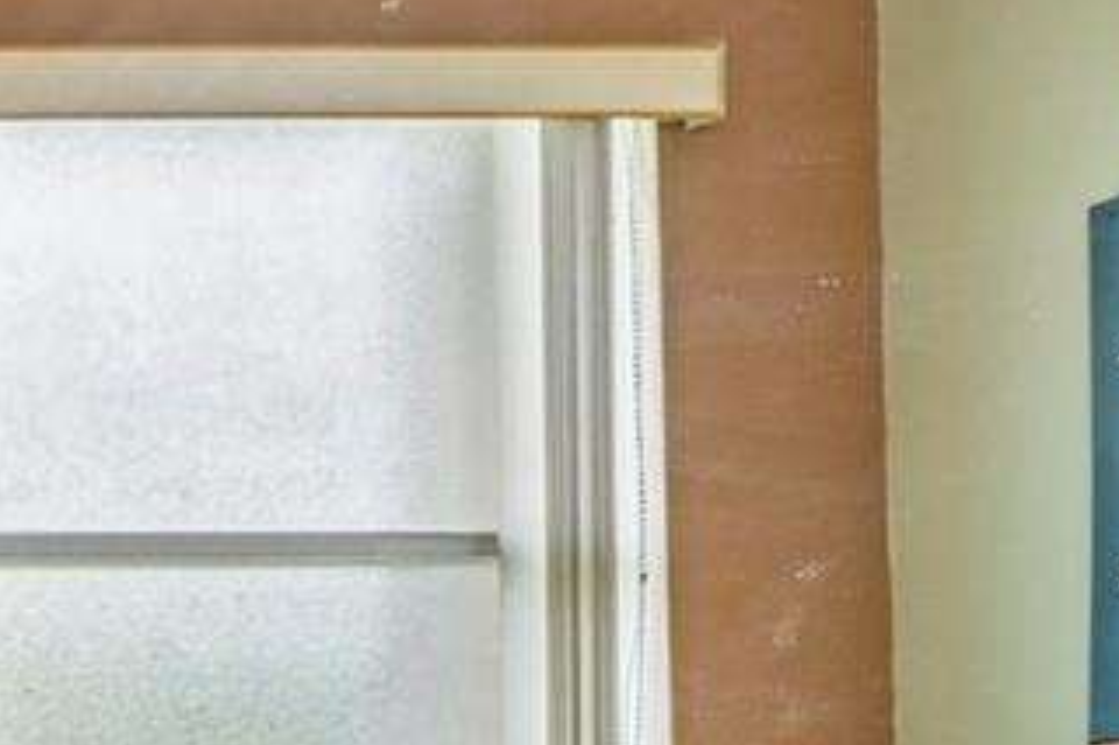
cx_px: -1521
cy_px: 1046
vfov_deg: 17.8
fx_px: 2175
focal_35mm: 70
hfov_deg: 15.5
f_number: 6.3
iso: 100
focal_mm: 14
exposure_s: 1/80
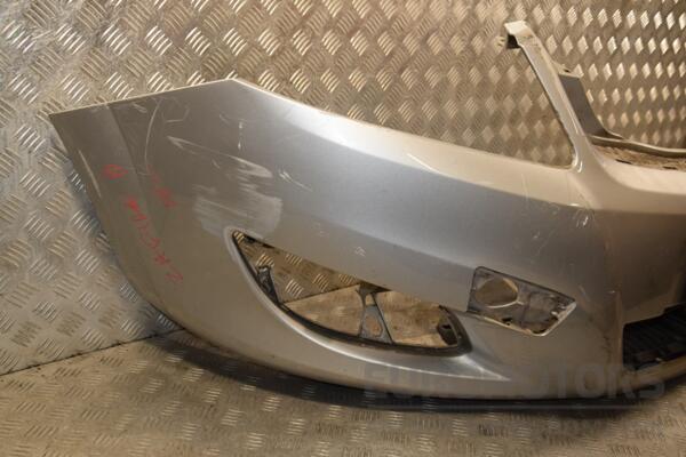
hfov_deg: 53.1
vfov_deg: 36.9
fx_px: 686
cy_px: 228
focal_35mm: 36
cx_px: 343
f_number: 5
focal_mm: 24
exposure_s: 1/200
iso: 800
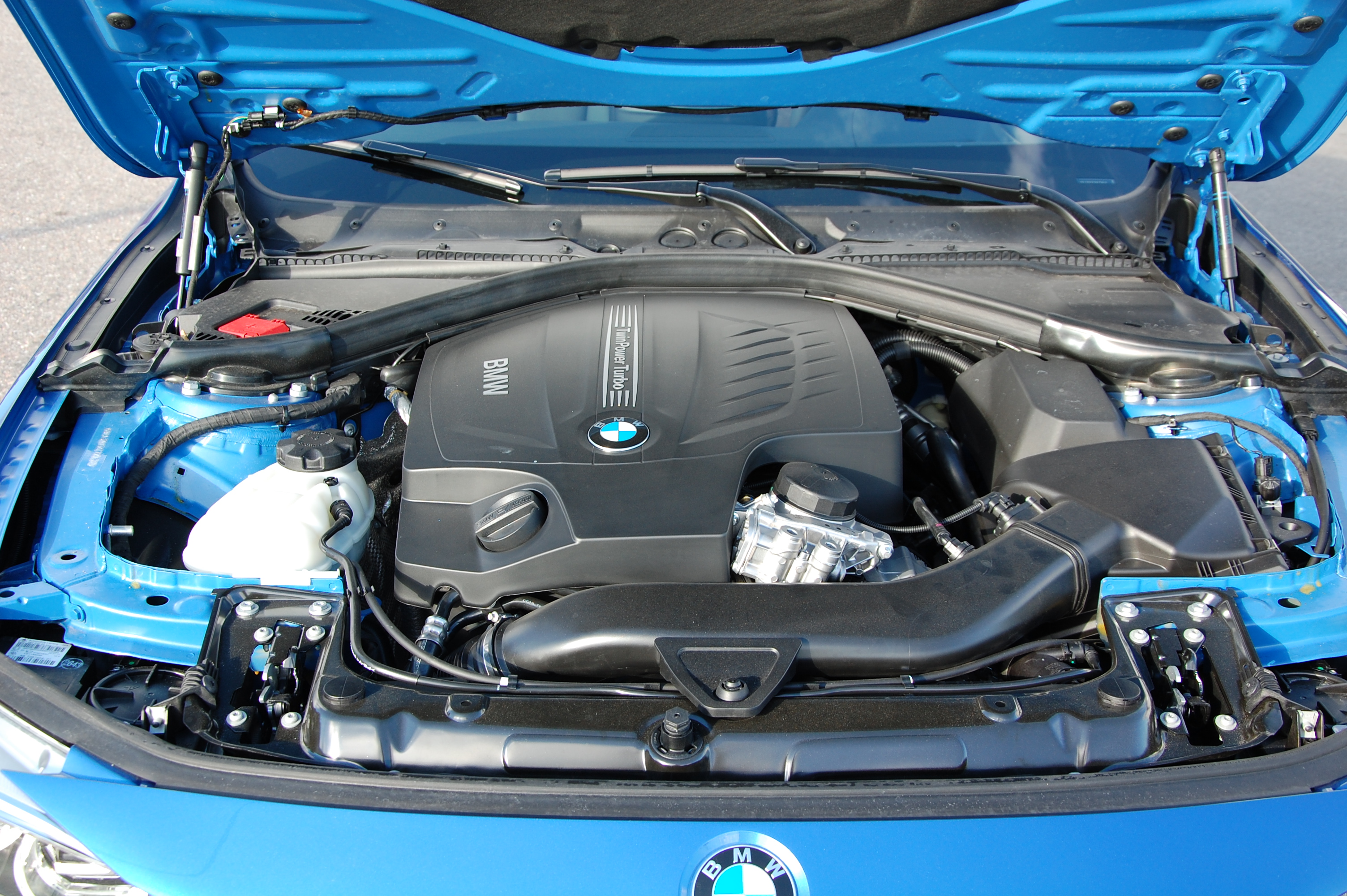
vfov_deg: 31.8
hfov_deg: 46.4
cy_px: 448
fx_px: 1570
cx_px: 674
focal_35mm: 42
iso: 220
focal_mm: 28
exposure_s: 1/125
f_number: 5.6
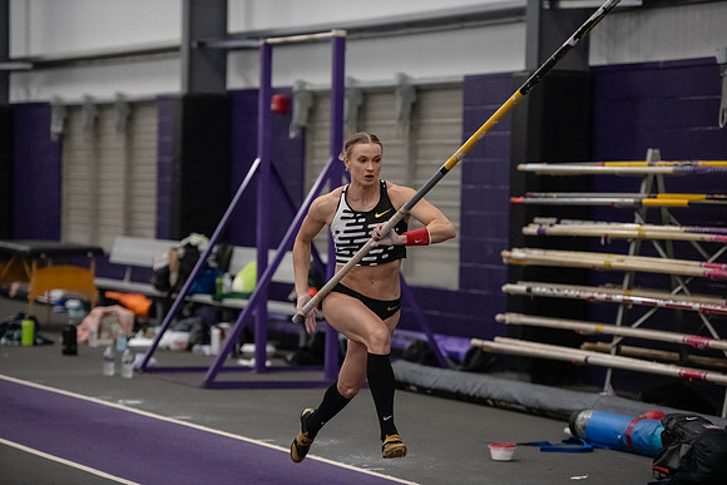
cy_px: 242
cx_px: 364
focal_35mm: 140
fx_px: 2828
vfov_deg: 9.8
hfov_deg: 14.7
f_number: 2.8
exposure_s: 1/1000
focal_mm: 140
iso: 6400
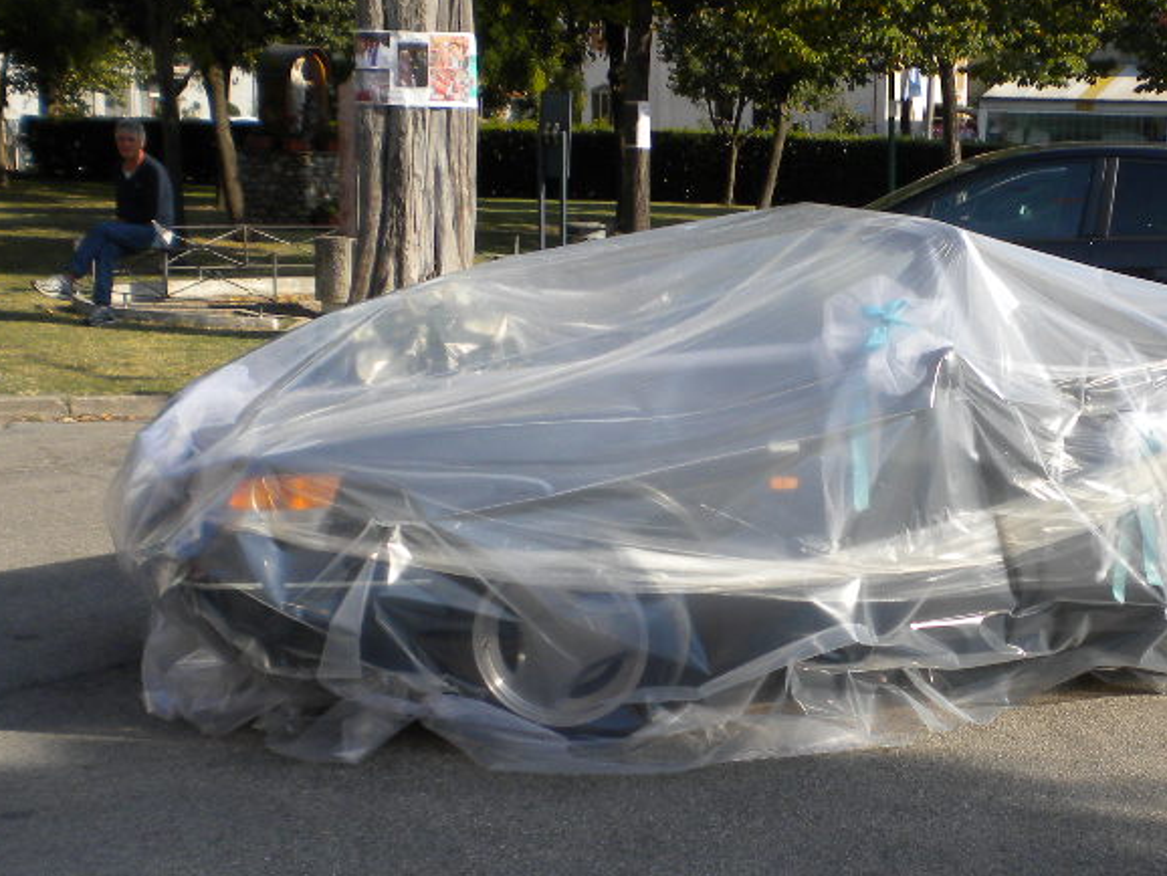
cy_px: 521
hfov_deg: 30.8
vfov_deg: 23.6
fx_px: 2091
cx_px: 846
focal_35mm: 62
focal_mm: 6.3
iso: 80
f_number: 4.6
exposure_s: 1/502
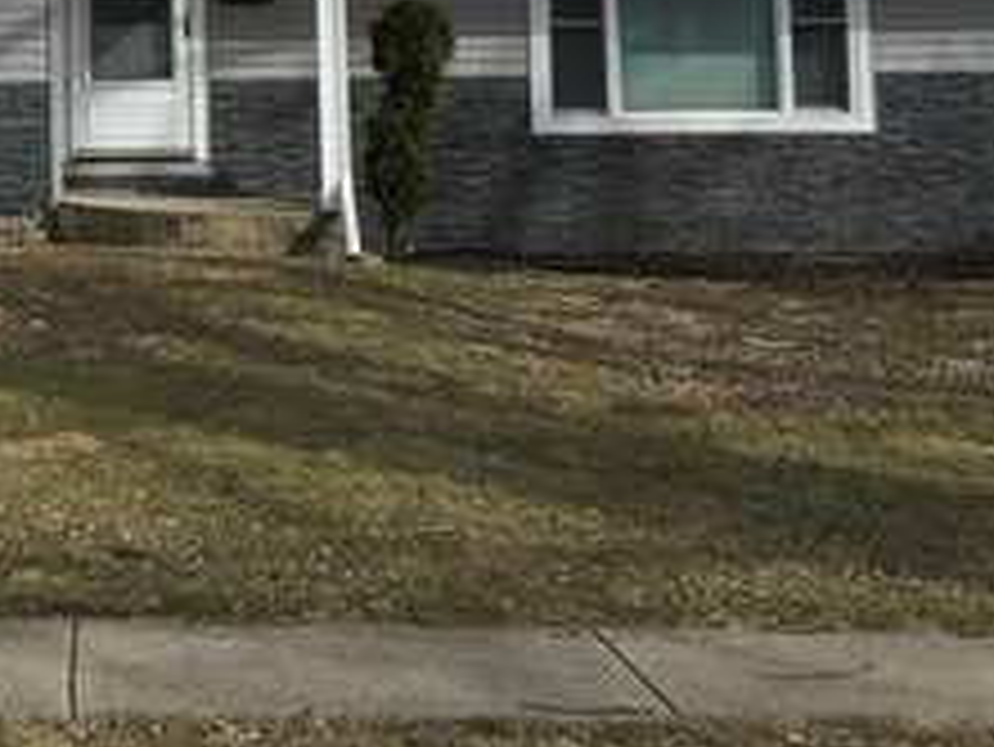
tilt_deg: +4.9
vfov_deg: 16.8
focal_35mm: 84
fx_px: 2413
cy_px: -144
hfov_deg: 21.9
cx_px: -121
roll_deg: +0.6
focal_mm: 4.15
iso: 32
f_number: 2.2
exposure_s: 1/1799
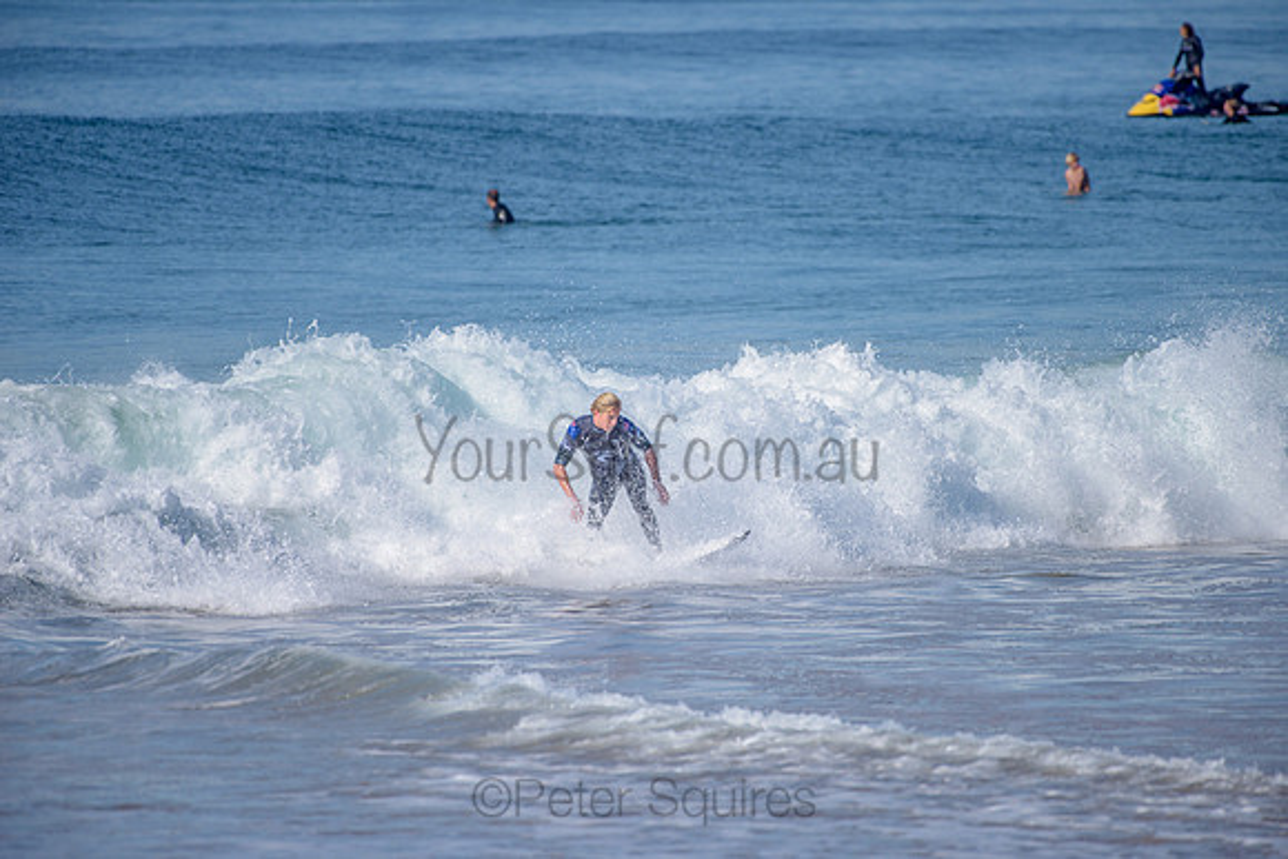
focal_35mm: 500
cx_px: 644
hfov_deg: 4.1
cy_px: 430
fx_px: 17892
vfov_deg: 2.8
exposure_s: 1/2500
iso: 180
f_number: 5.6
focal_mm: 500
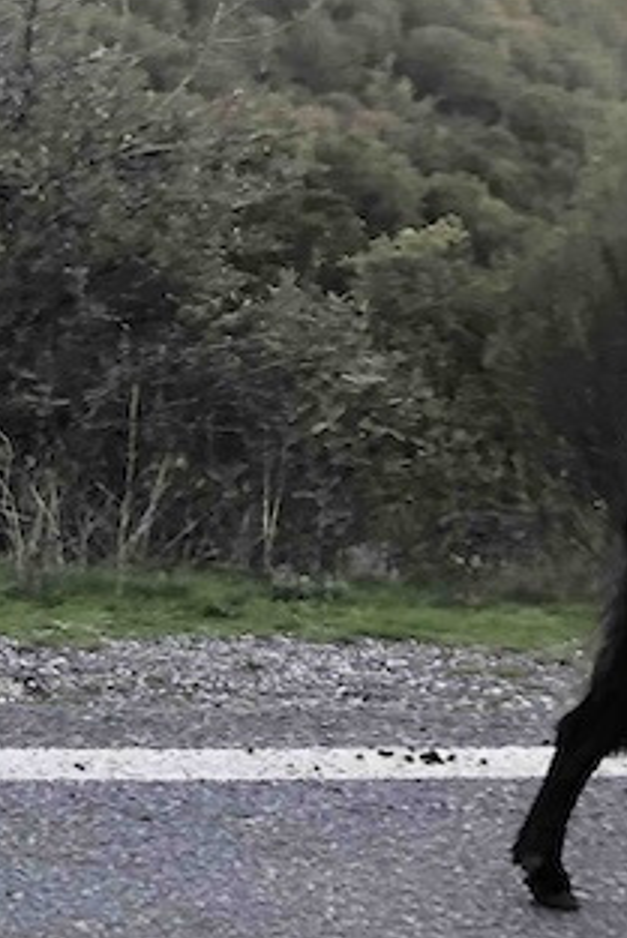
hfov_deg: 13.4
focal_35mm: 93
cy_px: 363
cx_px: -453
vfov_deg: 21.9
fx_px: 2427
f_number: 1.8
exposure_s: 1/120
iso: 64
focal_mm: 3.99
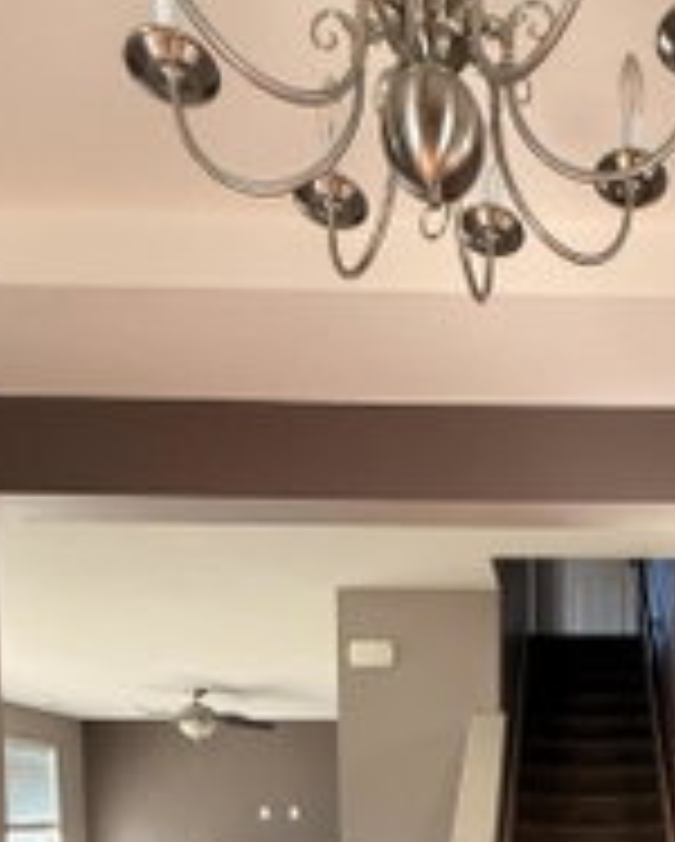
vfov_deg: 42.1
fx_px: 873
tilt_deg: -3.7
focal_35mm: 35
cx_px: 598
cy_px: 901
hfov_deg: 39.5
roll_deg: +0.0
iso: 320
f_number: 2.2
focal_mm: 2.22
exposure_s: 1/99
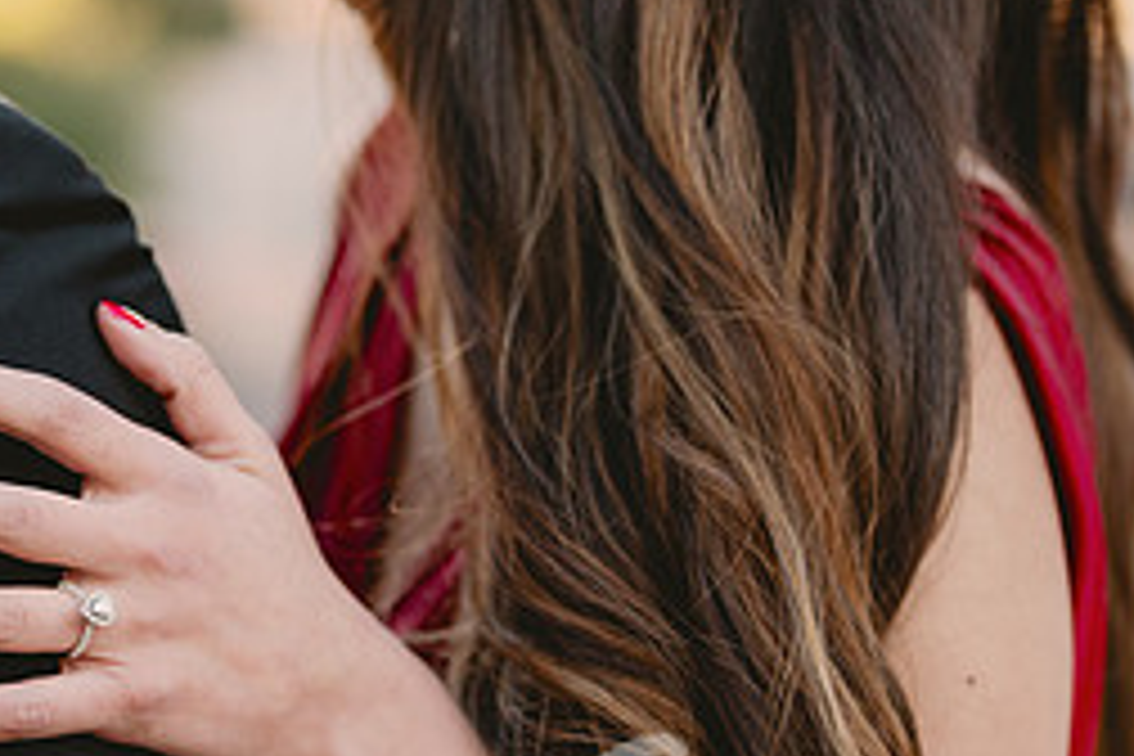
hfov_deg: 17.8
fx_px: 3622
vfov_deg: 11.9
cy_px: 482
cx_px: 428
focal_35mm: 115
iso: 640
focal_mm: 50
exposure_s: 1/1250
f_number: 2
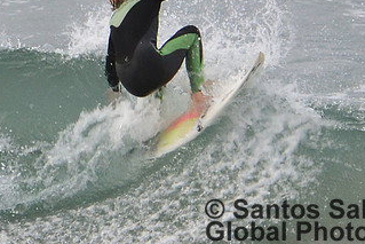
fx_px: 10153
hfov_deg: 2.1
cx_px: 189
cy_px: 52
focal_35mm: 1001
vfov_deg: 1.4
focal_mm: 550
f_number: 13
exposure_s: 1/500
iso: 1000
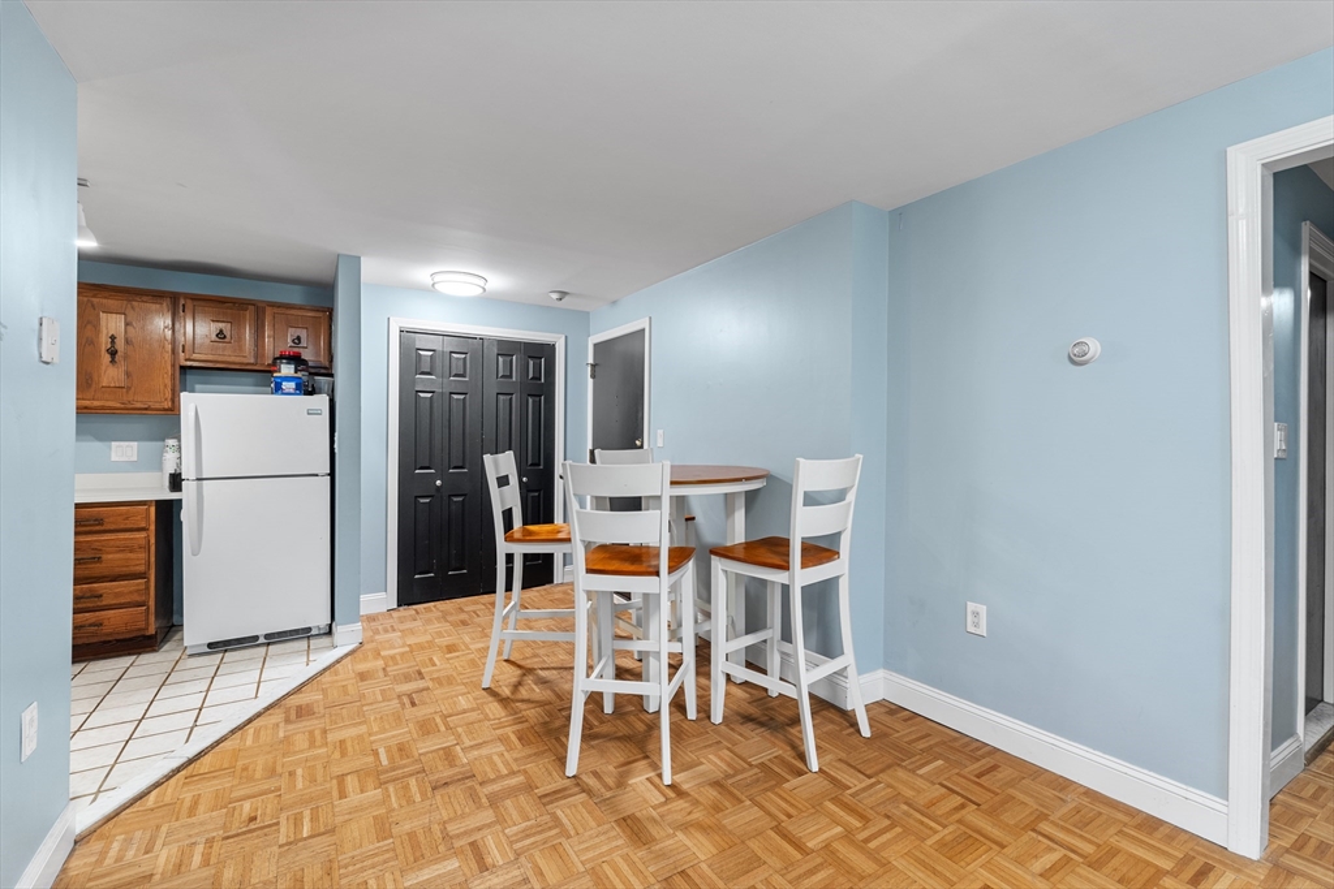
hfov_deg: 96.7
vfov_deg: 73.8
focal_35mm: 16
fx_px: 593
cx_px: 667
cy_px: 444
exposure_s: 1.3
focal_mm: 16
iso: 320
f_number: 7.1
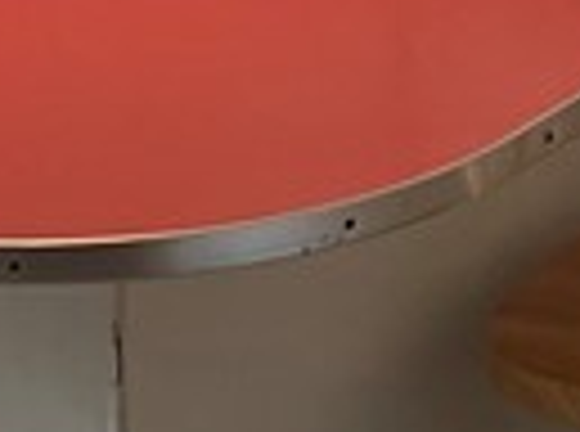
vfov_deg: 6.6
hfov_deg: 9.5
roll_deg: +0.6
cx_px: 647
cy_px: -796
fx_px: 3459
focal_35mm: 207
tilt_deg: -2.9
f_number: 1.6
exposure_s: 1/60
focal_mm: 5.1
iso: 125
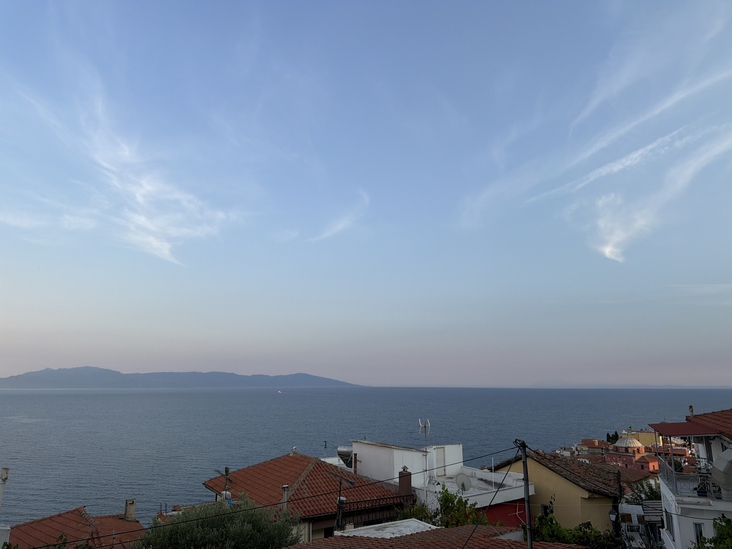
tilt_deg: +12.1
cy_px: 274
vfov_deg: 56.8
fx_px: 508
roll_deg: -0.5
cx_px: 366
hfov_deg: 71.6
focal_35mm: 24
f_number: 1.78
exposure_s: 1/1727
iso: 80
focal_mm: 6.76
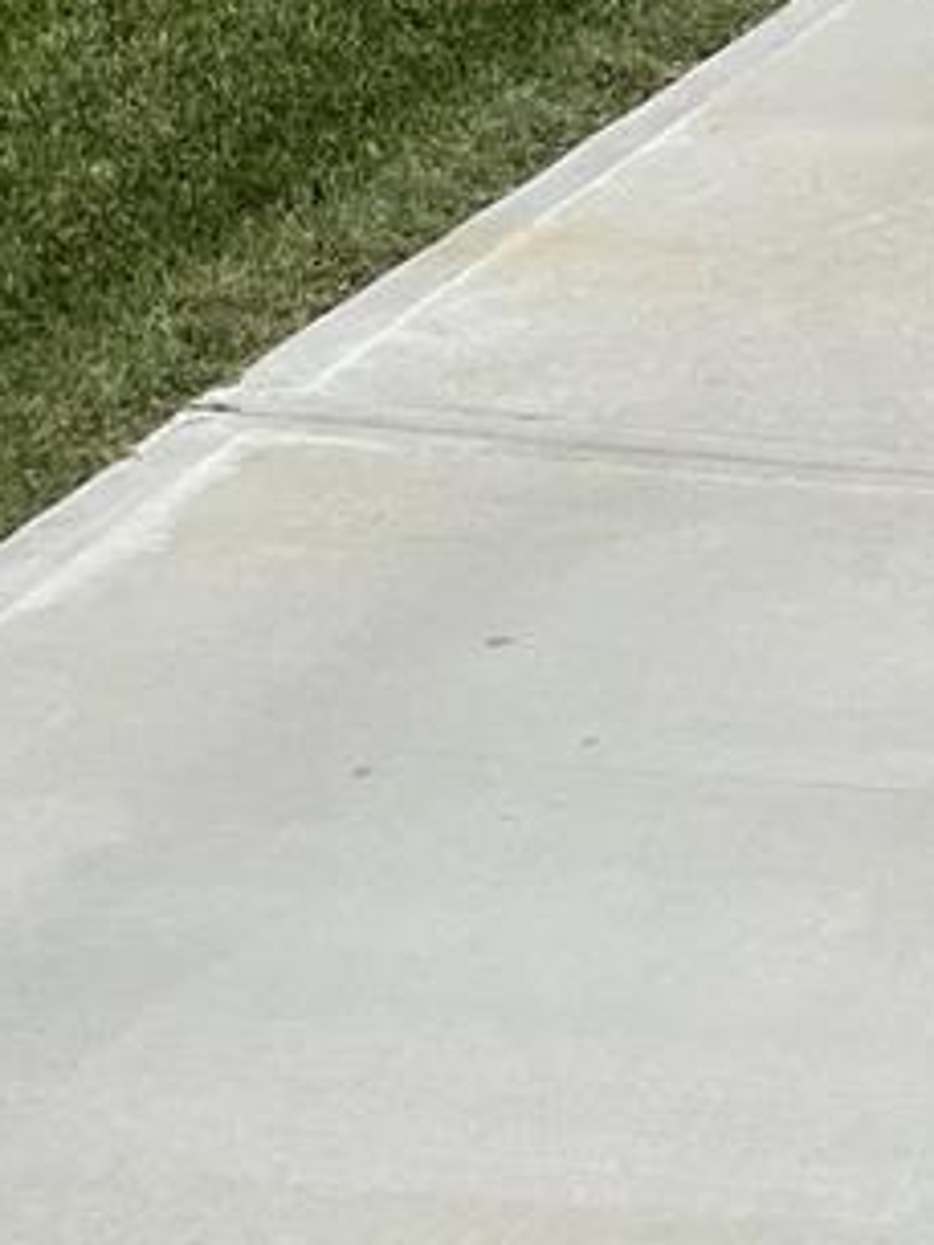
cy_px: -723
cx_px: 2143
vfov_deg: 14.2
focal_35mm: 128
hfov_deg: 10.3
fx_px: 4602
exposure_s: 1/7813
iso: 32
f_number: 1.6
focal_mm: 4.2
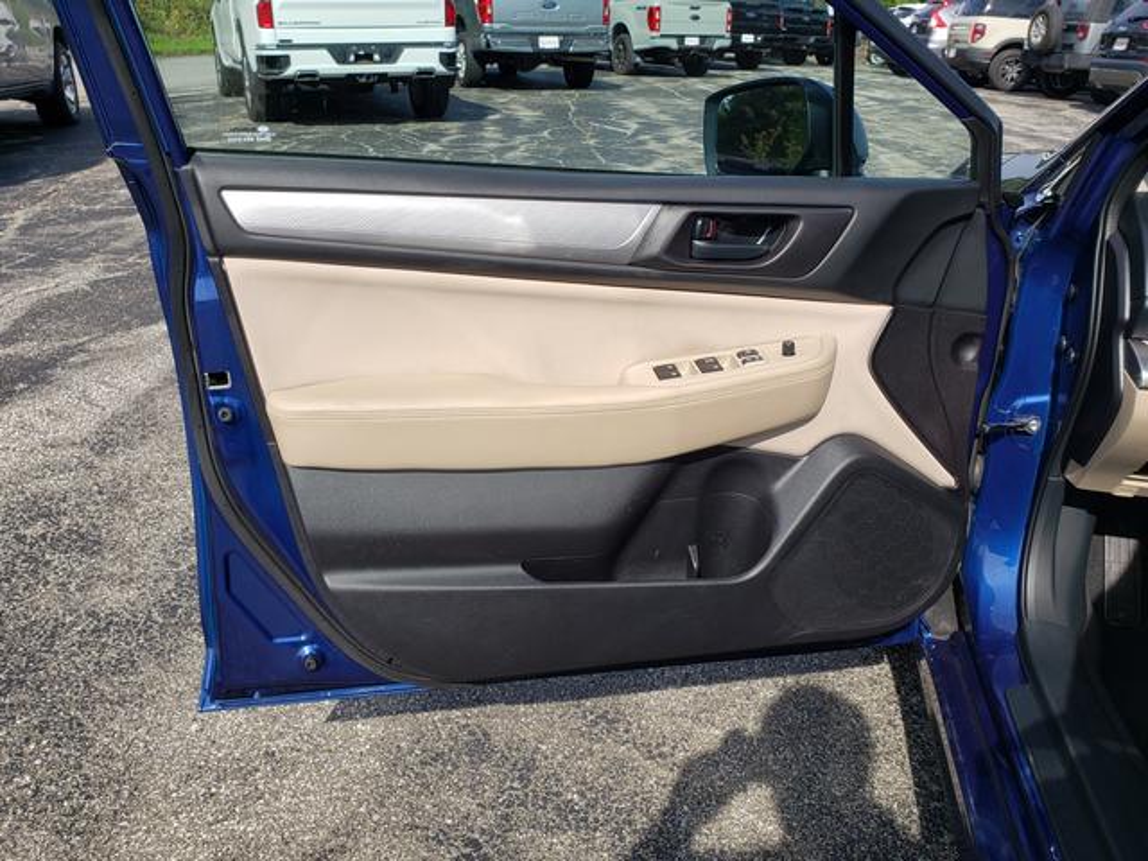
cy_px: 430
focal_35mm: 26
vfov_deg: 53.1
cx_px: 574
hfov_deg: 67.3
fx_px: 862
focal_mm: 4.3
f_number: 2.4
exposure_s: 1/1182
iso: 50
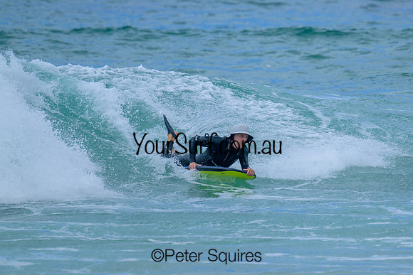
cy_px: 86
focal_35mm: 770
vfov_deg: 1.8
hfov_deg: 2.7
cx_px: 261
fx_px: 8835
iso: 320
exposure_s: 1/2000
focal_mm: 560
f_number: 8
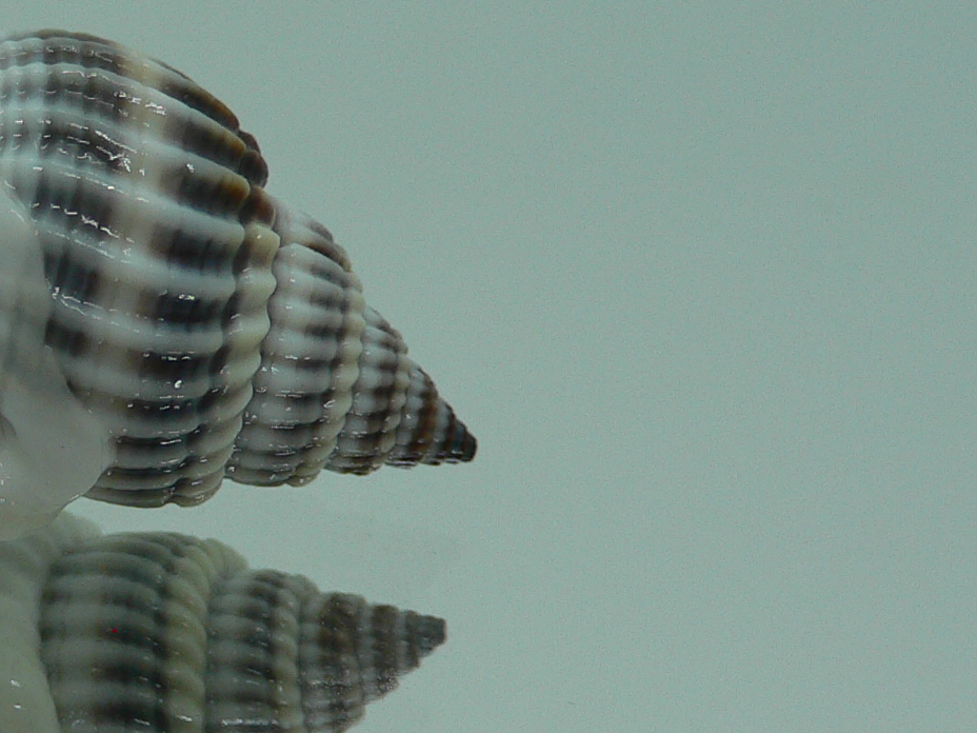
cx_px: -4
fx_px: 2145
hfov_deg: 24.5
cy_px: 474
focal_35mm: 76
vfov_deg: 19.3
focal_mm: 4.6
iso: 80
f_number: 2.8
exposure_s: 1/60
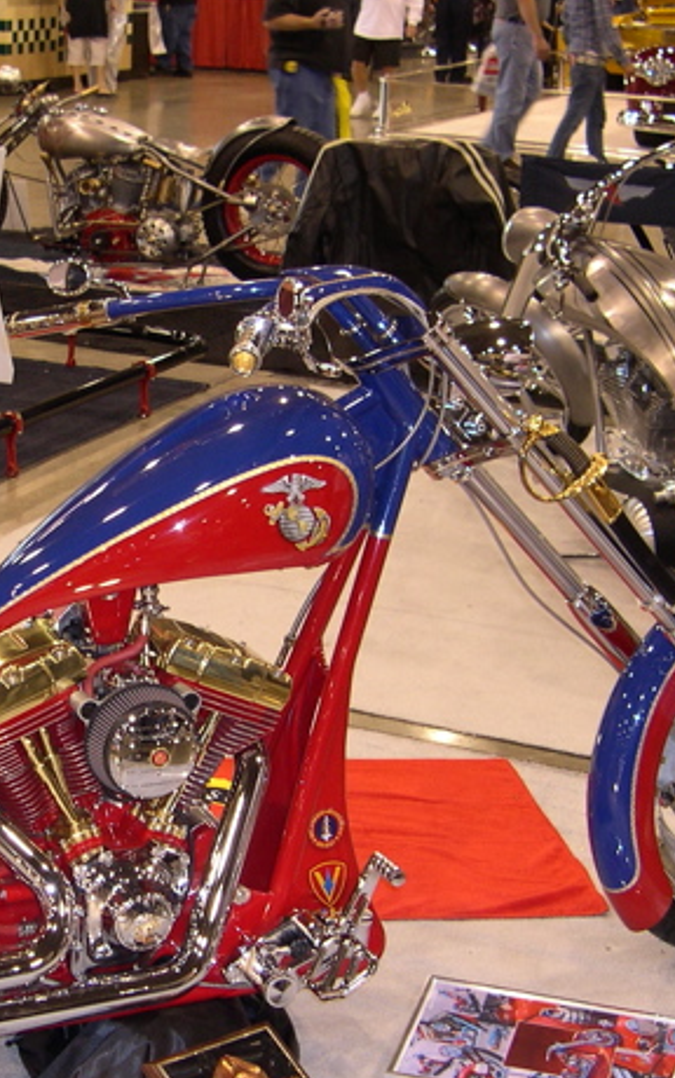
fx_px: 2058
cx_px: 105
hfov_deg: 18.4
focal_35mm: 70
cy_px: 630
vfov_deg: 29.3
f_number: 2.8
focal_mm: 8
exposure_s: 1/30
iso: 100
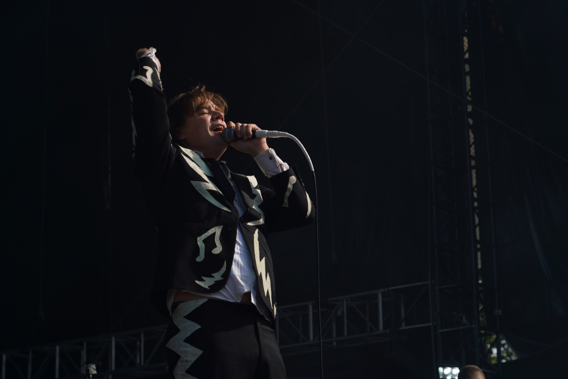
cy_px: 190
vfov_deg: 13.0
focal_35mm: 105
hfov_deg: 19.5
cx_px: 284
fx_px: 1657
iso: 100
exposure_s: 1/400
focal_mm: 105
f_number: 7.1
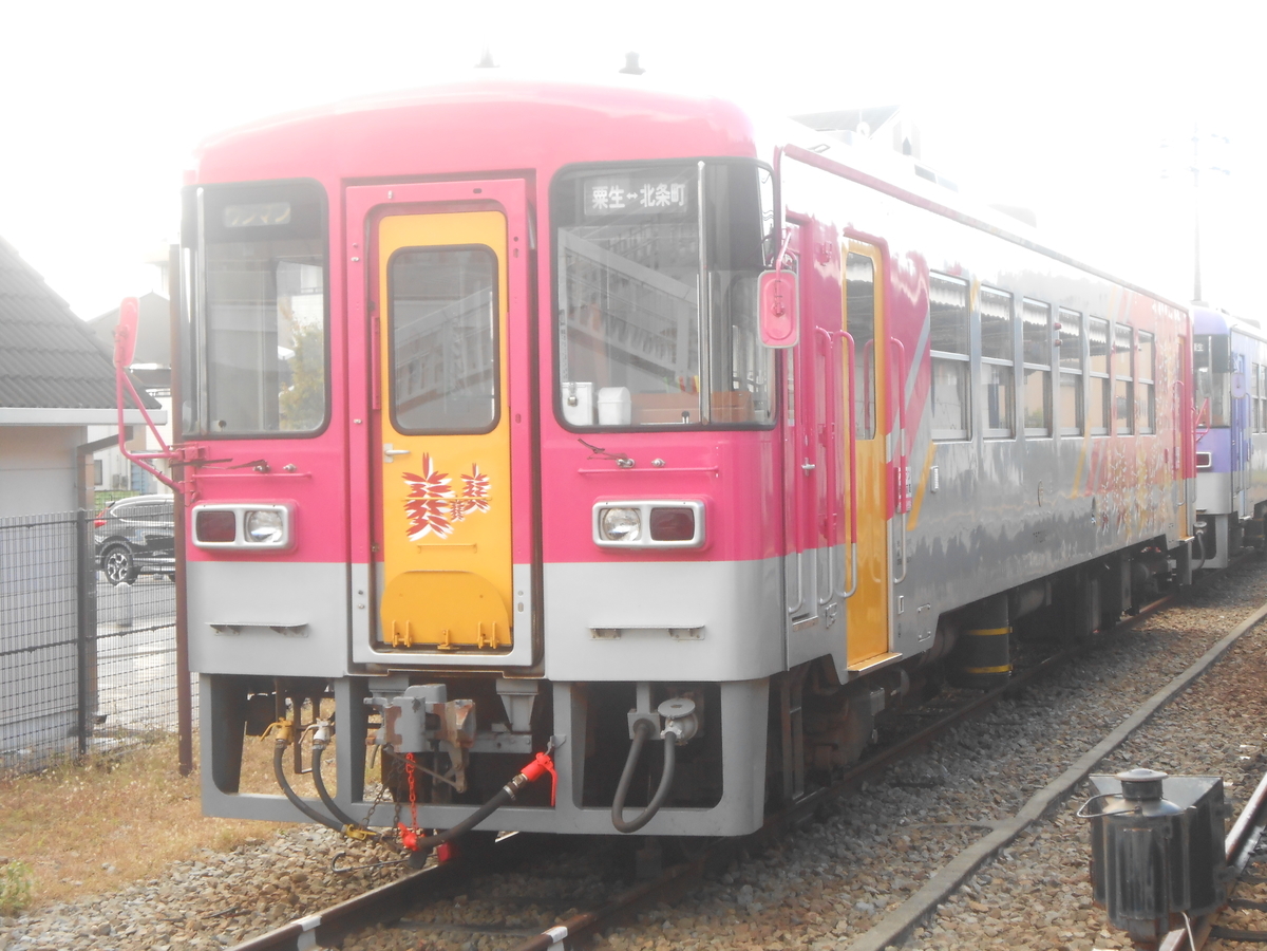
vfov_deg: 20.4
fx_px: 2635
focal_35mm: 72
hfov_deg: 27.0
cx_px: 634
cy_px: 476
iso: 200
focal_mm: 12.8
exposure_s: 1/60
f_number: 6
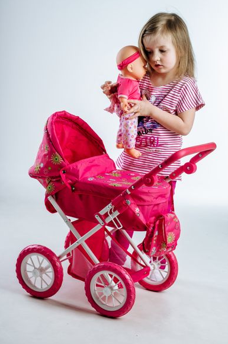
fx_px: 838
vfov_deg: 23.2
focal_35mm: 88
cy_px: 167
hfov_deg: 15.5
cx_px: 118
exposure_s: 1/125
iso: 50
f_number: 5.6
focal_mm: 85
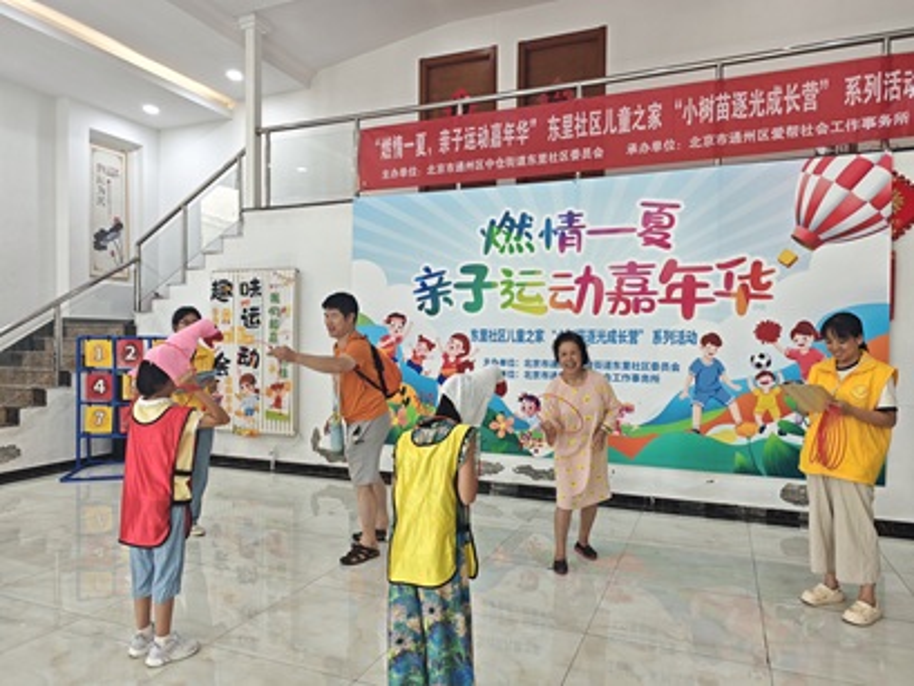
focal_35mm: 23
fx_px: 607
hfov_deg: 73.9
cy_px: 343
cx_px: 457
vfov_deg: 58.9
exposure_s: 1/100
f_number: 1.44
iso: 250
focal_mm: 6.68
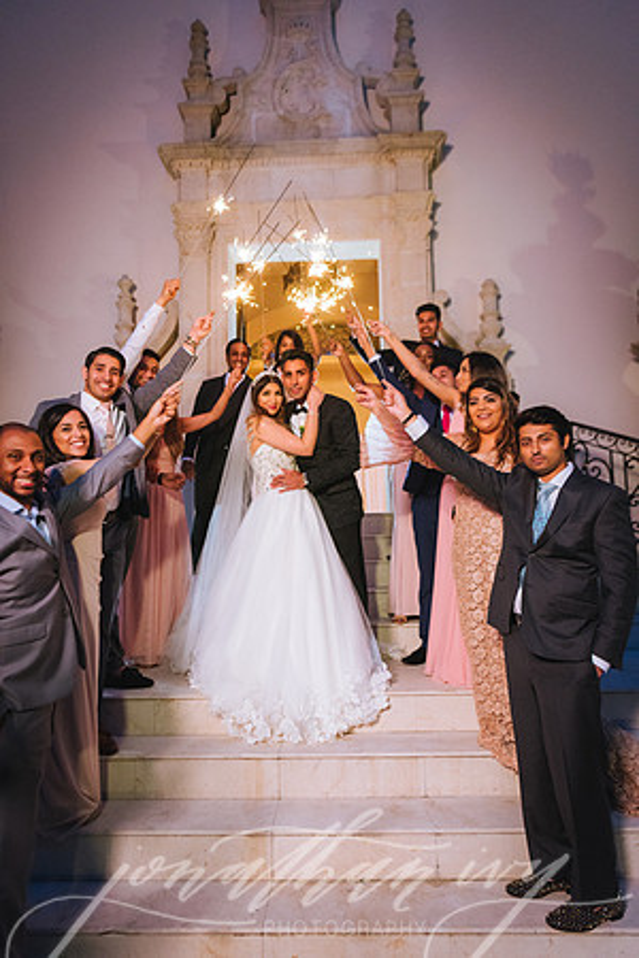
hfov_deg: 53.1
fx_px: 639
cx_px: 320
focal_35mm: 24
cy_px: 479
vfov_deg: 73.7
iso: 1600
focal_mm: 24
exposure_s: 1/125
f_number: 2.8
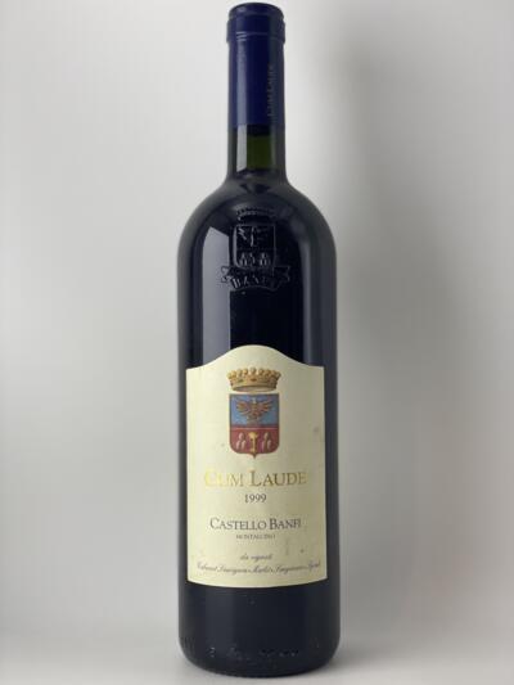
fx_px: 1029
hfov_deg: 28.0
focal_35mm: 52
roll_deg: -0.9
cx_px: 257
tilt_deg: +2.5
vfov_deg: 36.8
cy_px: 342
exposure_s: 1/122
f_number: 2
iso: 80
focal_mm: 6
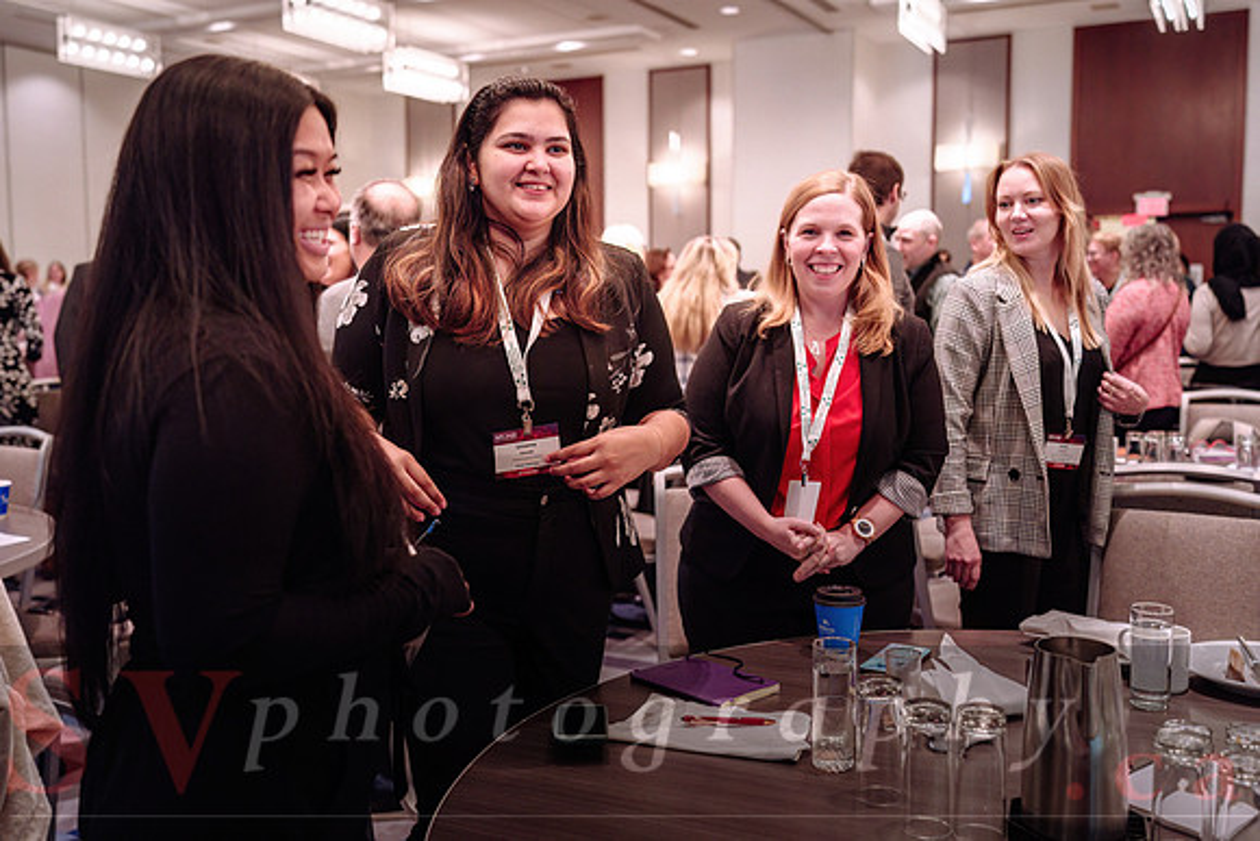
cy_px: 420
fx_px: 1225
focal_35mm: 35
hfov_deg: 54.4
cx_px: 630
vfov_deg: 37.9
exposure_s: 1/100
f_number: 2.8
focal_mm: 35
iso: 1600
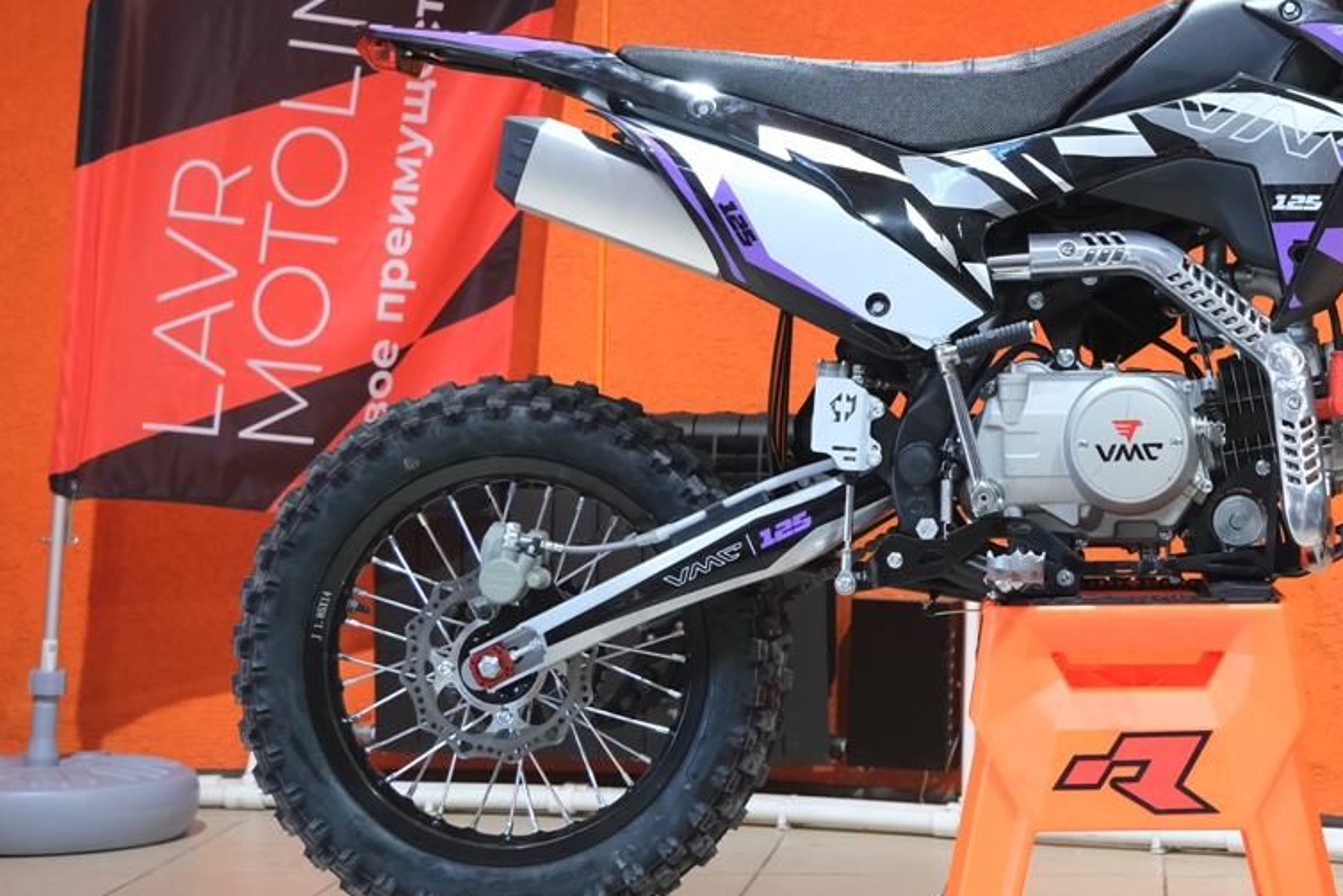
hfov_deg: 23.0
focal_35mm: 87
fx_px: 3246
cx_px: 1083
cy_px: 120
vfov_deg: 15.6
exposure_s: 1/100
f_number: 4
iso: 1600
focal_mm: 27.5
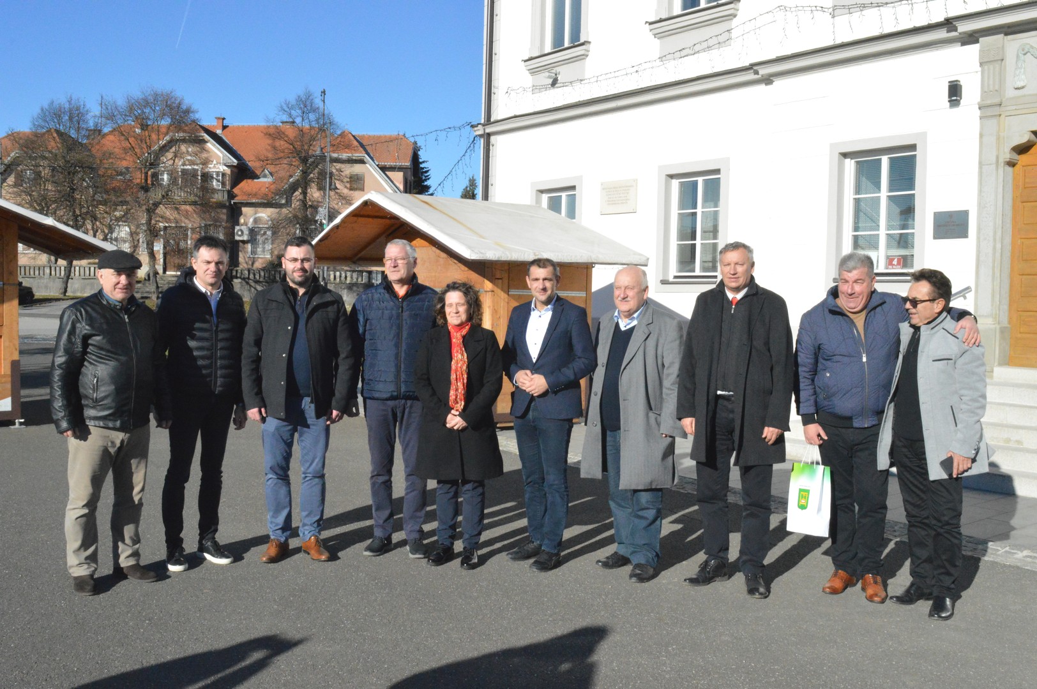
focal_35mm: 34
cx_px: 518
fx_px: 993
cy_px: 344
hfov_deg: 55.1
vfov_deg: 38.3
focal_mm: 23
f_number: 20
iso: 3200
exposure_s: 1/1600
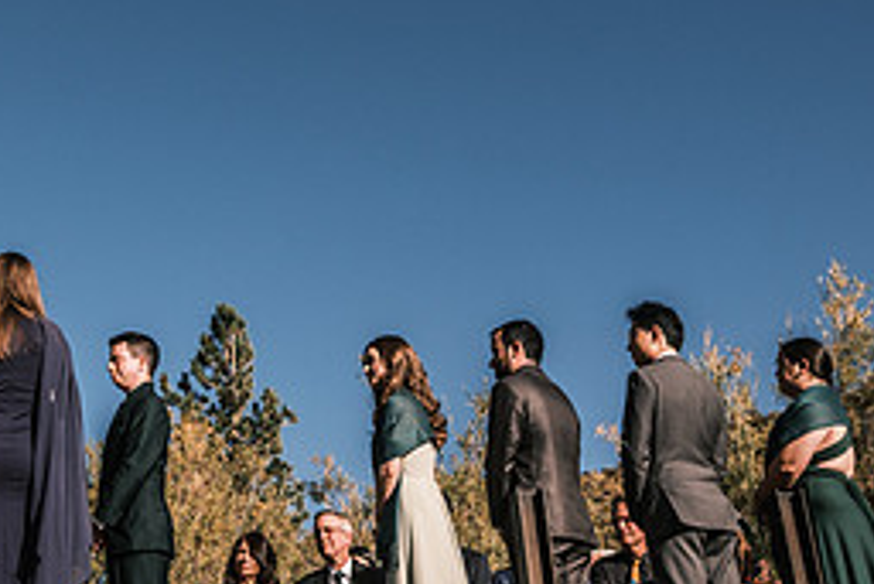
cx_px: 92
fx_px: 1579
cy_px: 56
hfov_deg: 29.7
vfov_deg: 20.5
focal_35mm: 65
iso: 320
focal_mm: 18
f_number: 4
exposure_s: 1/2900
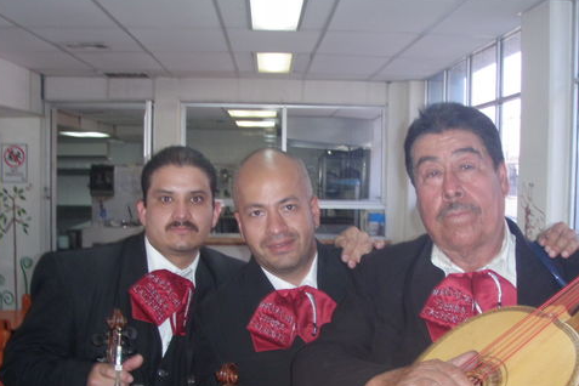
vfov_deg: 25.5
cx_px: 317
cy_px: 235
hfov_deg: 37.5
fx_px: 852
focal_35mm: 53
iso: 160
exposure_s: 1/30
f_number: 3.5
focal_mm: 6.7
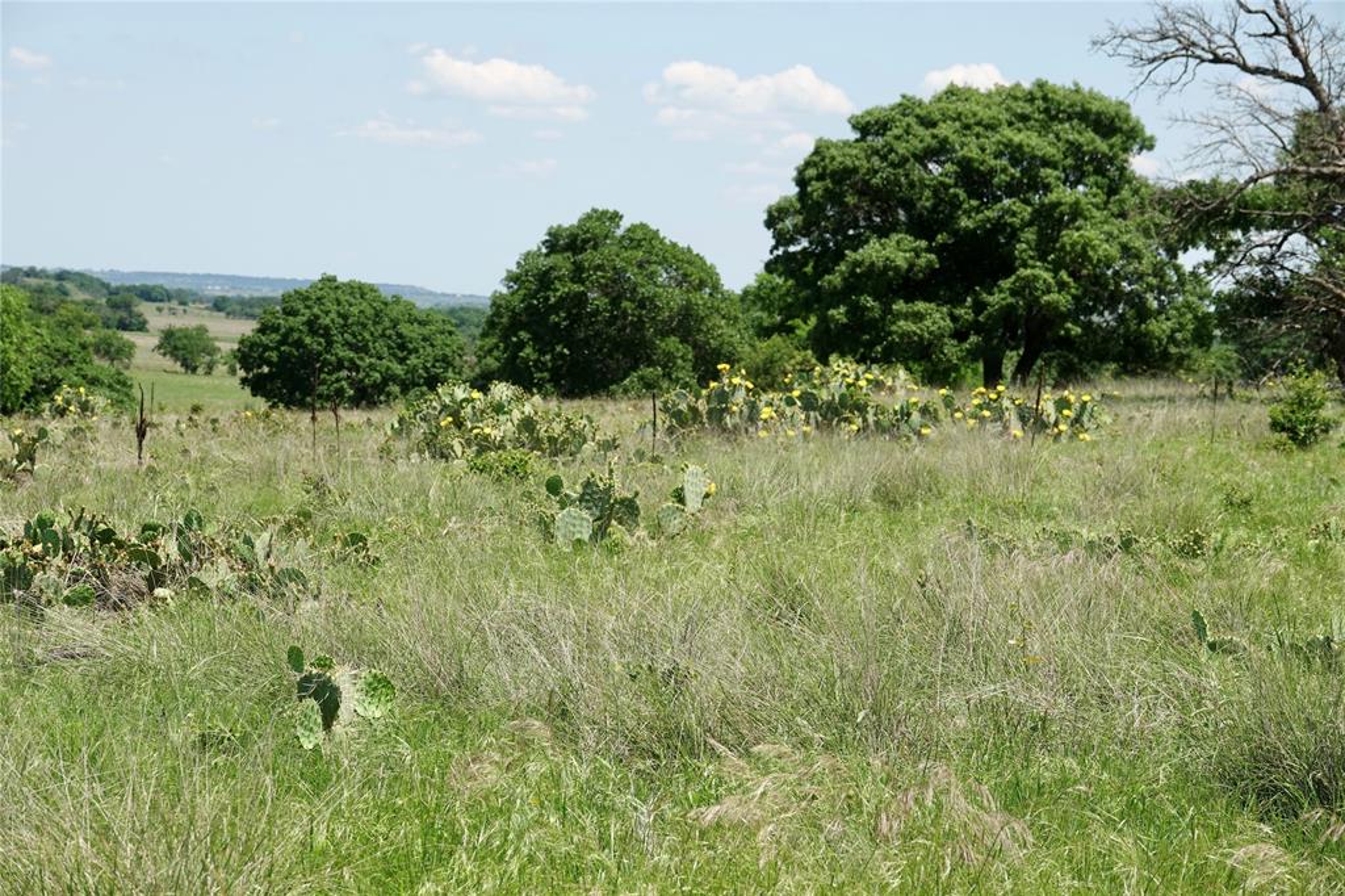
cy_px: 448
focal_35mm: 115
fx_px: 4295
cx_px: 672
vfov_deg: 11.9
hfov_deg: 17.8
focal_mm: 42.08
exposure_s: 1/800
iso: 100
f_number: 4
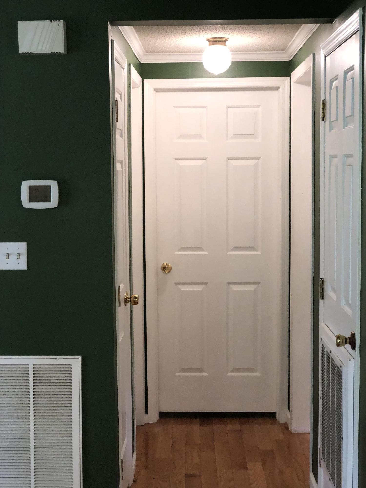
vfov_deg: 33.8
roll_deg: +0.2
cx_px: 183
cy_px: 244
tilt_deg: -6.3
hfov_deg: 25.7
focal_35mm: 57
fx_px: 804
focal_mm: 6.6
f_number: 2.8
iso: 125
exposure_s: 1/60
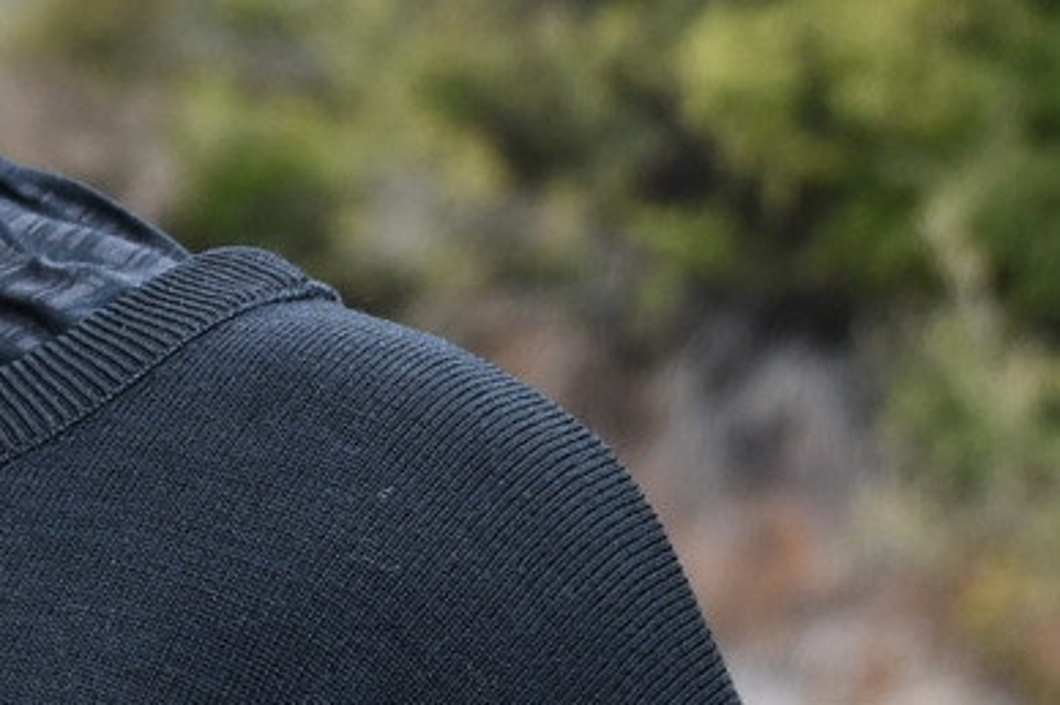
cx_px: -787
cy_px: -112
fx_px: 6119
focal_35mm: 208
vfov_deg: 6.6
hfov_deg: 9.5
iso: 200
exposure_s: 1/800
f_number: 4
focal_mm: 28
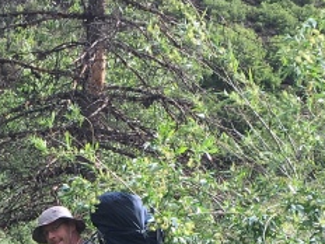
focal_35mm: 128
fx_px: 1202
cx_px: 49
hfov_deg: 15.3
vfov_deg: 11.0
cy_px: 397
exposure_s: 1/506
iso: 25
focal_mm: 4.15
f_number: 2.2
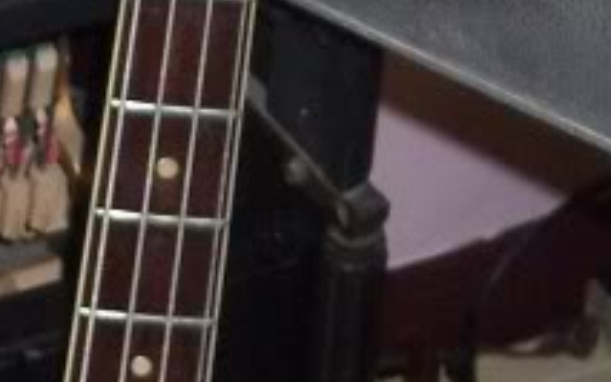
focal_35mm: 199
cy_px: 393
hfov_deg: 10.5
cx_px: 184
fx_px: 3313
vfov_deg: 6.6
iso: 125
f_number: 3.9
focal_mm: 6.4
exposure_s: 1/60
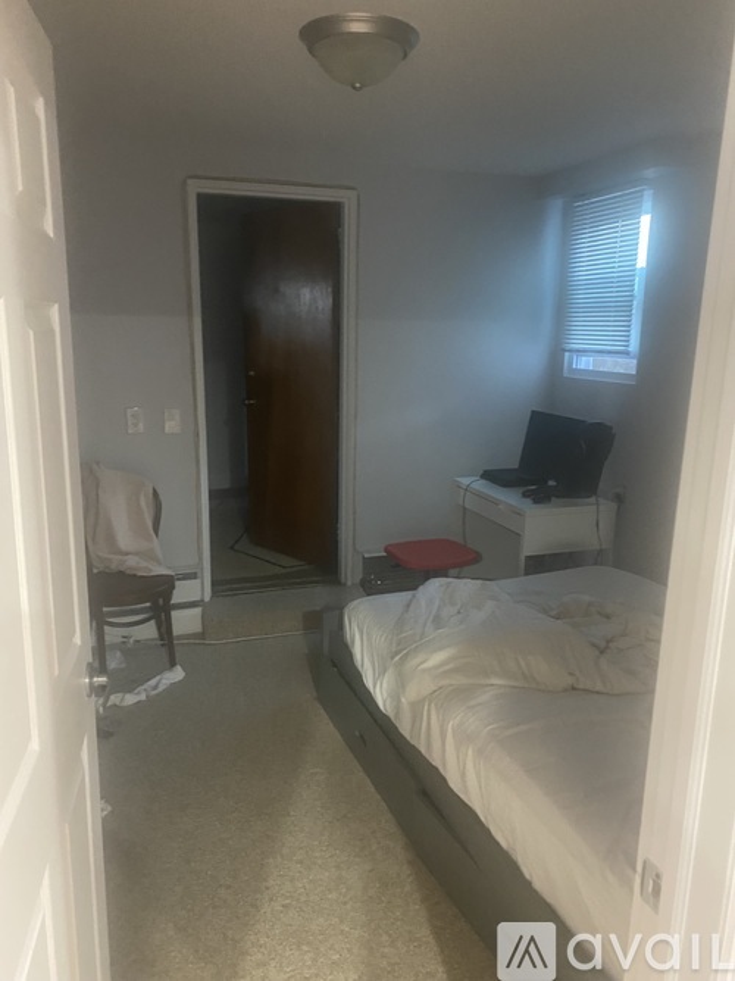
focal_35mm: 26
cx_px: 368
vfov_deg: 67.3
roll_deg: -2.5
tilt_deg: -11.0
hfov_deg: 53.0
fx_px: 736
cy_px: 490
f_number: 1.8
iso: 640
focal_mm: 4.25
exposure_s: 1/30
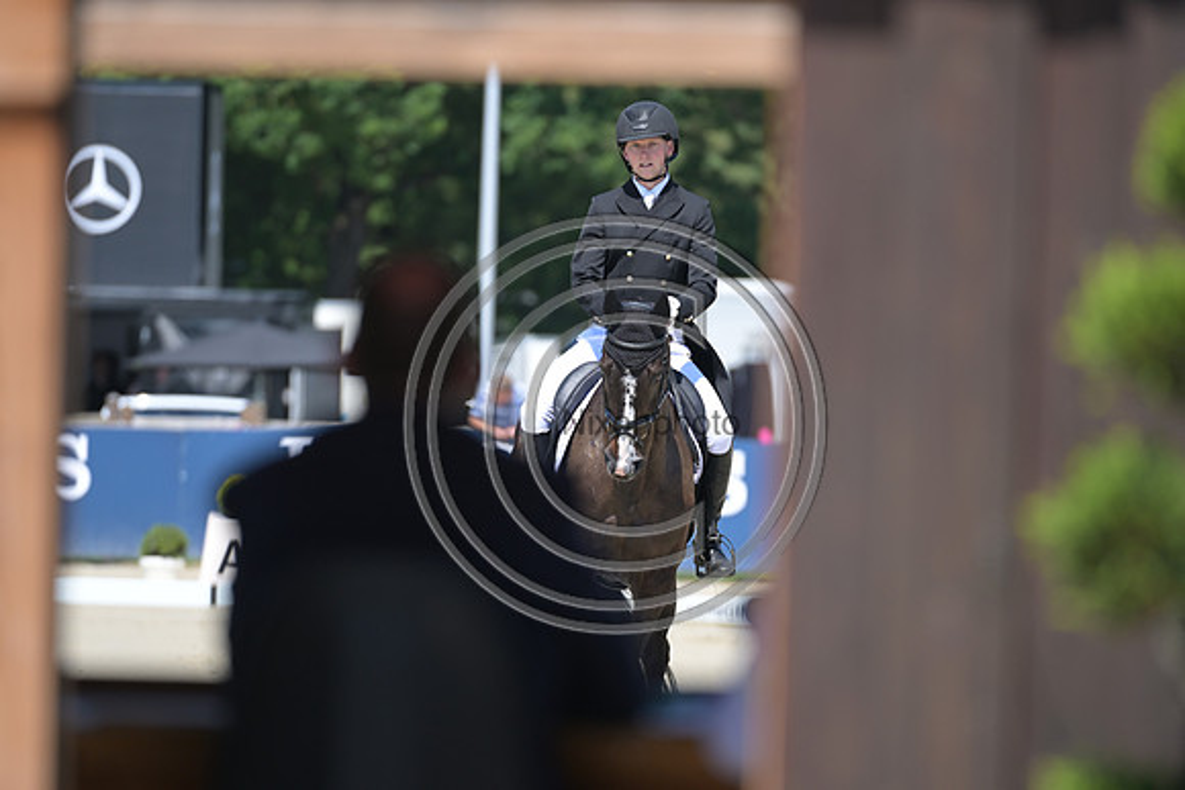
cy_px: 395
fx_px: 13169
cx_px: 592
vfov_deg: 3.4
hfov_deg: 5.2
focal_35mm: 400
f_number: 5
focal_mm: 400
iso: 400
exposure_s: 1/1250
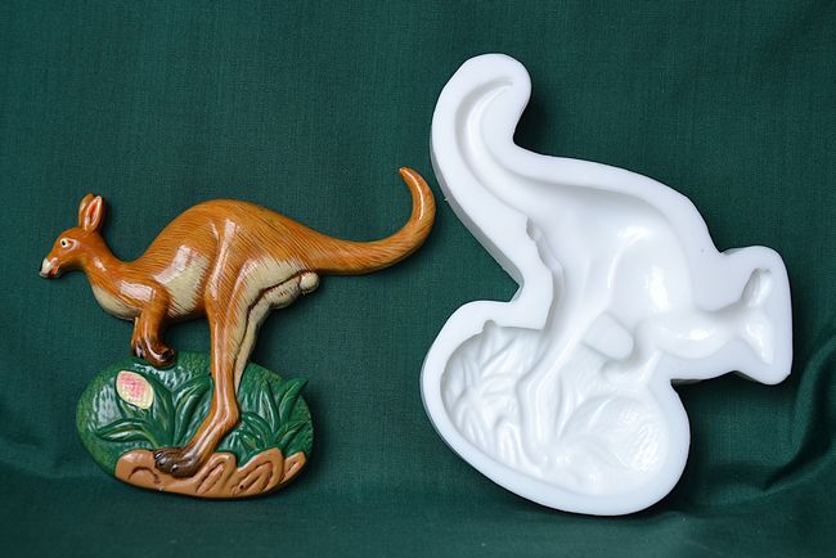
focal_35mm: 68
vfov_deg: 20.2
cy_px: 279
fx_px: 1568
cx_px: 418
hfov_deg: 29.9
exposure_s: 1/30
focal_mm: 45
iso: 100
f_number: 4.8
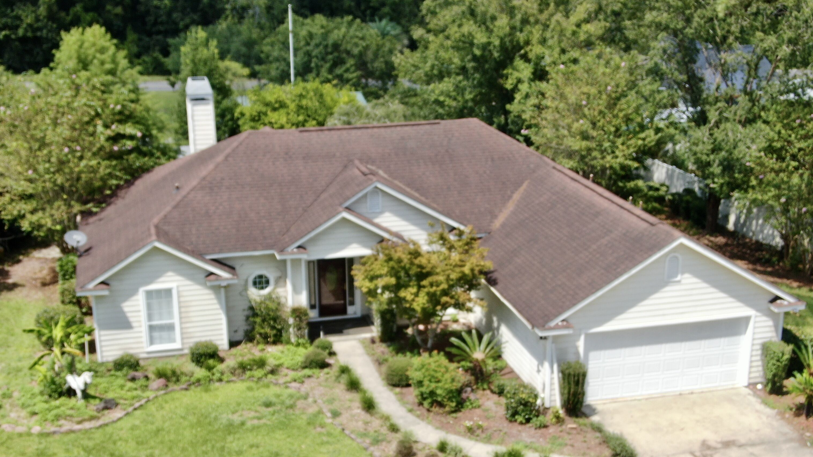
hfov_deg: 40.6
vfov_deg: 23.4
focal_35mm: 51
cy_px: 293
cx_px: 400
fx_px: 1099
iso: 100
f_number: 3.7
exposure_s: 1/500
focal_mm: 8.23
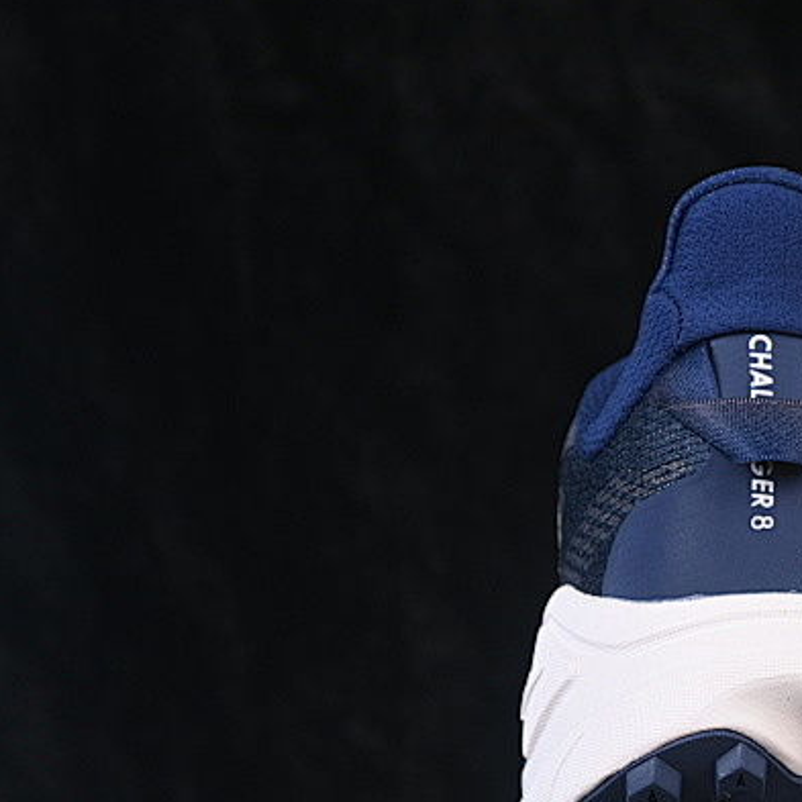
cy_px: 412
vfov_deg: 10.0
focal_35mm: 175
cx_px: 1033
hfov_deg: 9.8
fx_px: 4587
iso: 160
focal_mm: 50
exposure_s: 1/60
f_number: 6.3
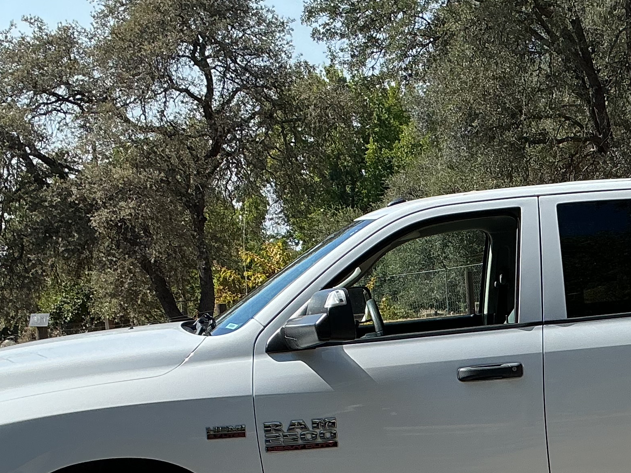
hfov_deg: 25.3
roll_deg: +3.7
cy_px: 456
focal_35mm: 75
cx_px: 549
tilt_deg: -4.7
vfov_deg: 19.2
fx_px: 1367
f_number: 1.8
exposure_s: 1/1035
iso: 25
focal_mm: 3
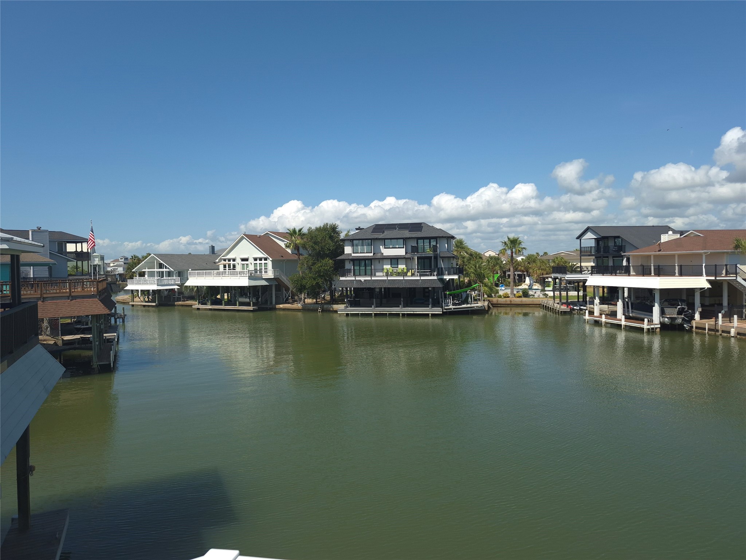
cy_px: 280
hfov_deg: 73.9
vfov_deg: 58.9
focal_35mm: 23
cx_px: 373
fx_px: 496
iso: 50
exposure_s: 1/2680
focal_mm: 5.4
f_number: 1.8
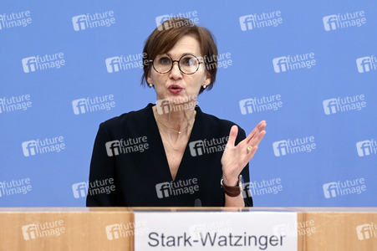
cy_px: 126
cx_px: 188
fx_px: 837
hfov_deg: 25.4
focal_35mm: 80
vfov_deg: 17.0
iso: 2500
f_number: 6.3
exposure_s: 1/250
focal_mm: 80
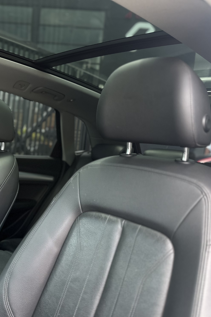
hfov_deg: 37.4
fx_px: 299
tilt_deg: -2.8
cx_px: 40
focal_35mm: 34
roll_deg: -6.6
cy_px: 161
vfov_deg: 55.8
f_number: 1.78
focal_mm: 6.86
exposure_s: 1/160
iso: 125
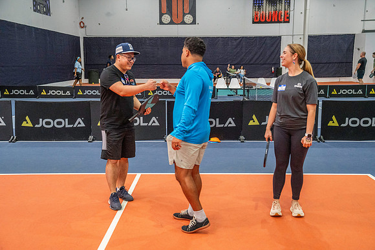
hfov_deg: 45.4
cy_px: 125
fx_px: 448
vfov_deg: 31.2
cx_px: 188
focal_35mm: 43
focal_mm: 43
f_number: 4
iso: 6400
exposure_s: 1/800
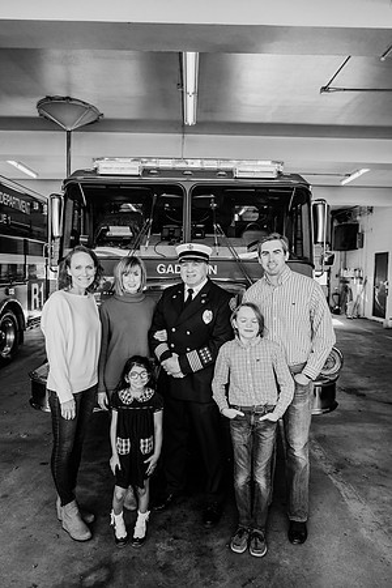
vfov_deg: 73.7
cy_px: 294
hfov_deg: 53.1
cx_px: 196
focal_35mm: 24
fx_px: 392
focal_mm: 24
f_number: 3.2
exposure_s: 1/250
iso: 250
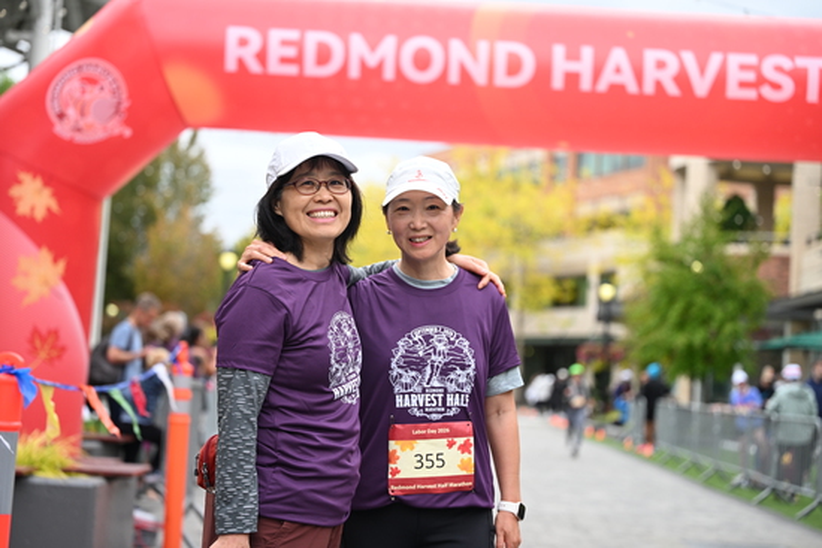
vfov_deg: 19.5
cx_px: 411
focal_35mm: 70
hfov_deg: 28.8
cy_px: 274
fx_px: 1599
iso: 640
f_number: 2.8
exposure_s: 1/2000
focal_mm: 70
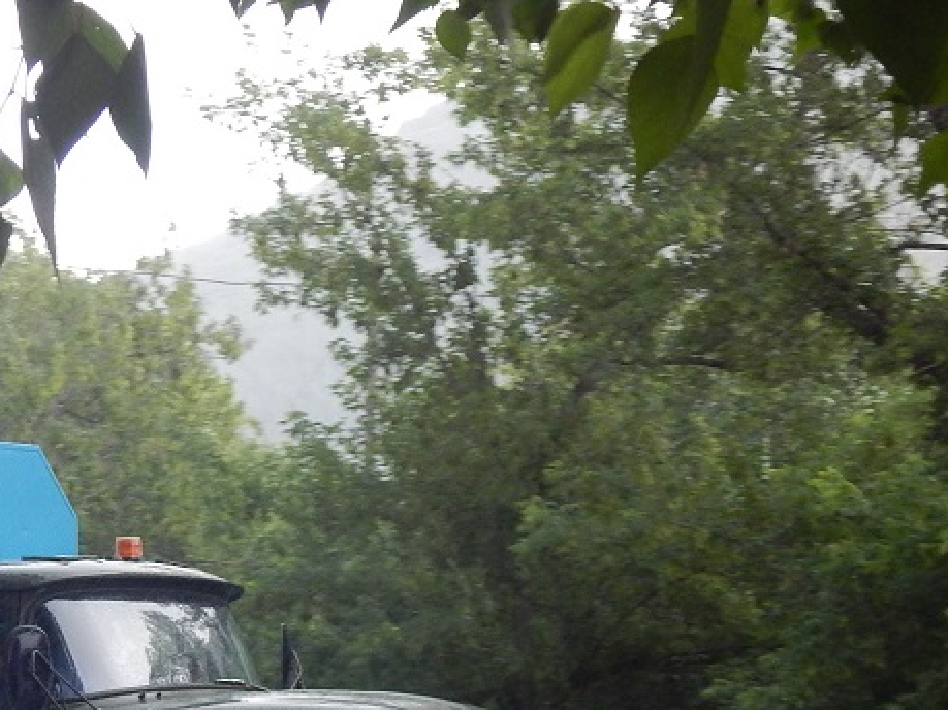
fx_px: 2628
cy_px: 611
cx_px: 27
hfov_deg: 19.9
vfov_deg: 15.3
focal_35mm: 96
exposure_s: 1/100
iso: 400
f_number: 3.6
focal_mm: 7.7
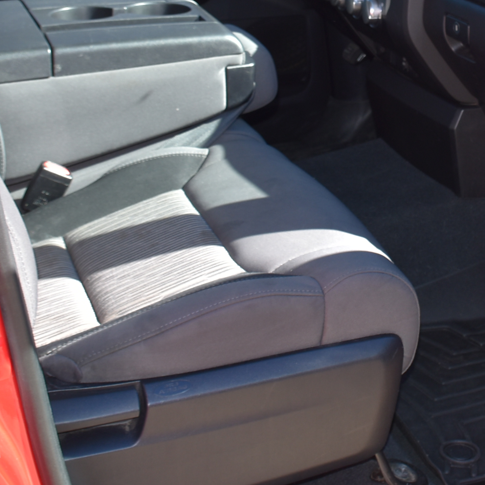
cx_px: 438
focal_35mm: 72
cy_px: 51
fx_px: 1141
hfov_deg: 23.4
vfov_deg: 23.4
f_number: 5.6
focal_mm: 18
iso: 160
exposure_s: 1/125
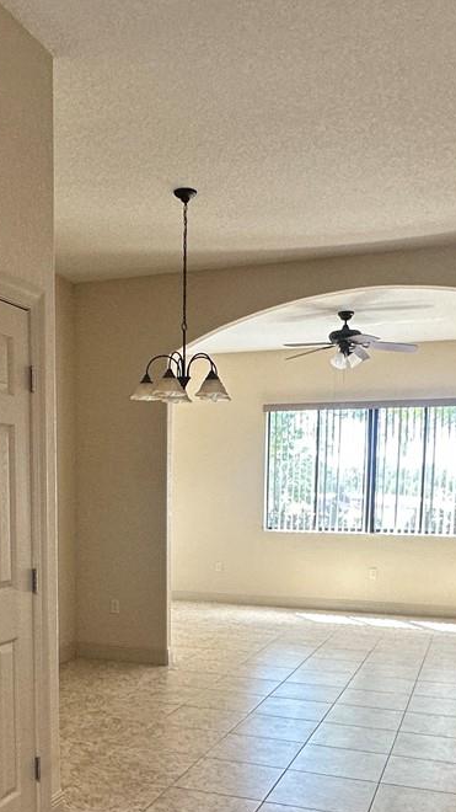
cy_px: 581
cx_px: 159
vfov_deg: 52.3
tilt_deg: -6.6
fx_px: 796
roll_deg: -0.9
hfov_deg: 31.8
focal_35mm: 37
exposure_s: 1/120
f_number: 2.2
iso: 160
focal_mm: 2.22
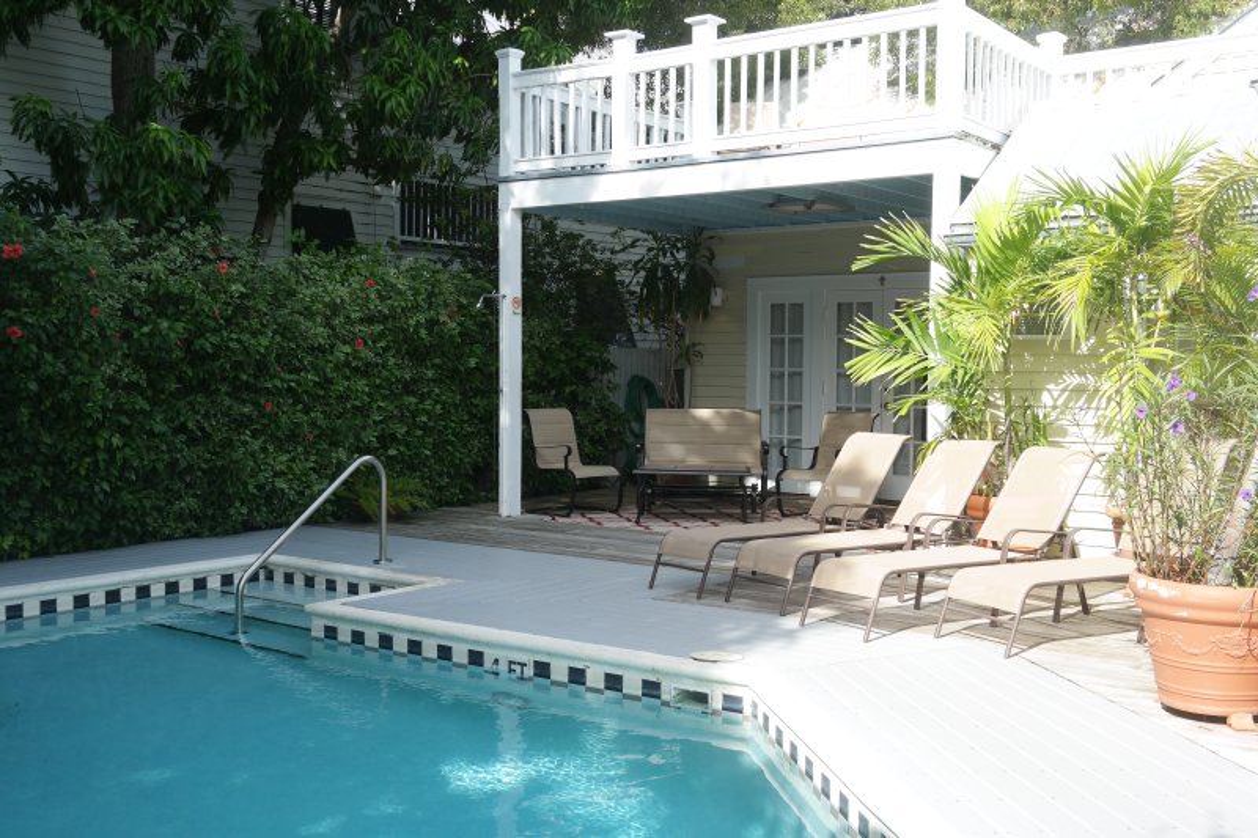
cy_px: 419
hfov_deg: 48.5
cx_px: 629
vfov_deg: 33.4
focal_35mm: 40
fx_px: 1397
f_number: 5.6
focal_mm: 26
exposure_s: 1/160
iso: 100
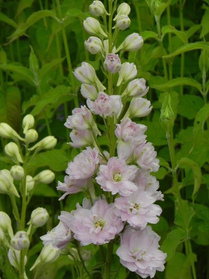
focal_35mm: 337
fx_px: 2713
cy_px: 140
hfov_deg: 4.4
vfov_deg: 5.9
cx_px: 104
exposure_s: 1/320
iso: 160
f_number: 5.6
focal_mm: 59.9
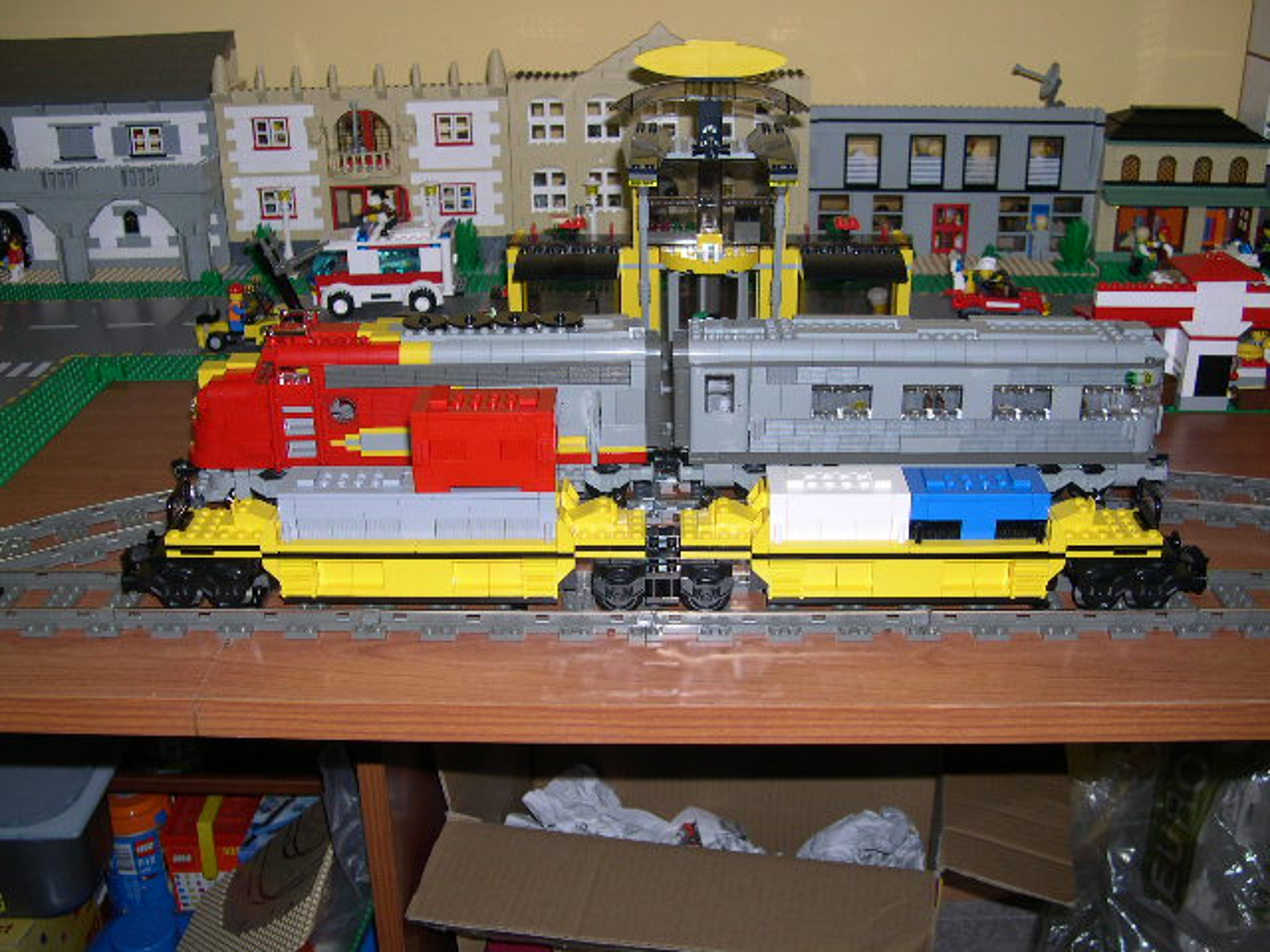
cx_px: 635
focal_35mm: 38
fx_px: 1394
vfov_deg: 37.7
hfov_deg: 49.0
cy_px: 476
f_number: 2.8
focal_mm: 8
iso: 100
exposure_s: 1/60
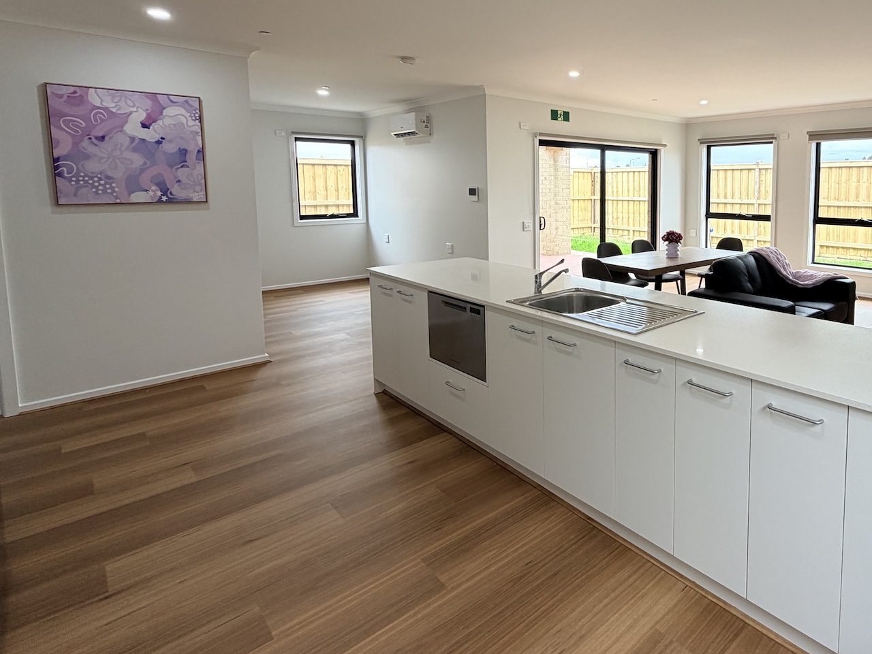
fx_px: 529
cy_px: 228
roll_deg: -0.6
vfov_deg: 62.2
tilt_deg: -4.7
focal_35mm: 21
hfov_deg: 74.9
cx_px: 621
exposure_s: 1/121
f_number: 2.2
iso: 80
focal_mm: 2.22
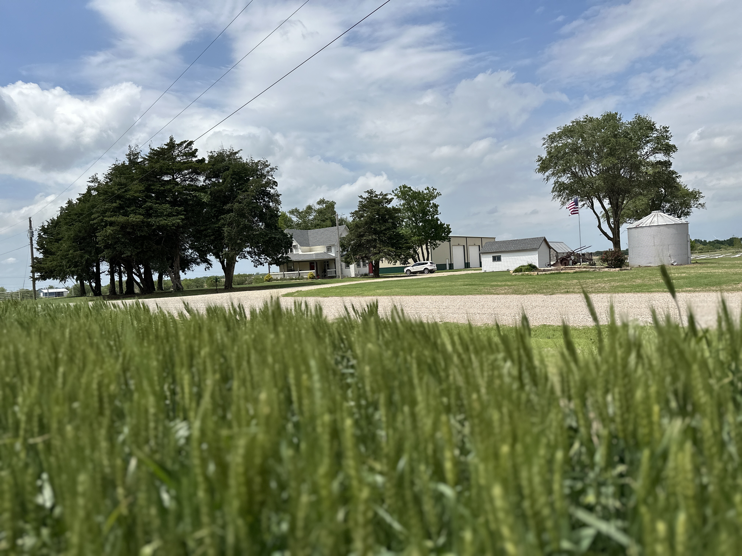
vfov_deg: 56.8
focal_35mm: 24
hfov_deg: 71.6
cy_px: 278
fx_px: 514
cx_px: 371
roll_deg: +4.0
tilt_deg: +0.6
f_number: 1.78
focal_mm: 6.86
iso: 80
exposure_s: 1/13699
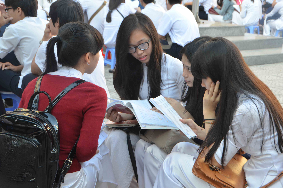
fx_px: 588
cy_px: 94
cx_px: 142
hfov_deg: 27.0
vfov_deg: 18.1
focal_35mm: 75
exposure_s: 1/60
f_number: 7.1
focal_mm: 50
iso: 320
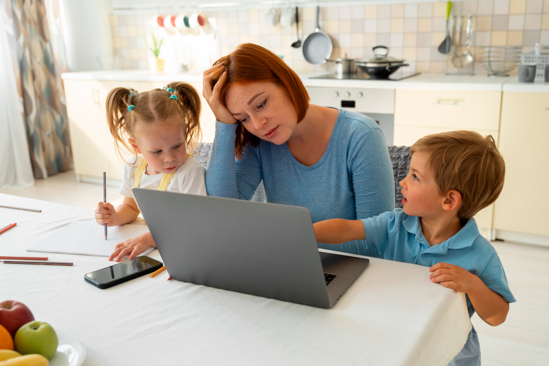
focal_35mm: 39
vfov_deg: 34.5
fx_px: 590
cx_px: 274
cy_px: 183
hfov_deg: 49.9
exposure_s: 1/250
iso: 1000
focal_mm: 38.7
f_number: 4
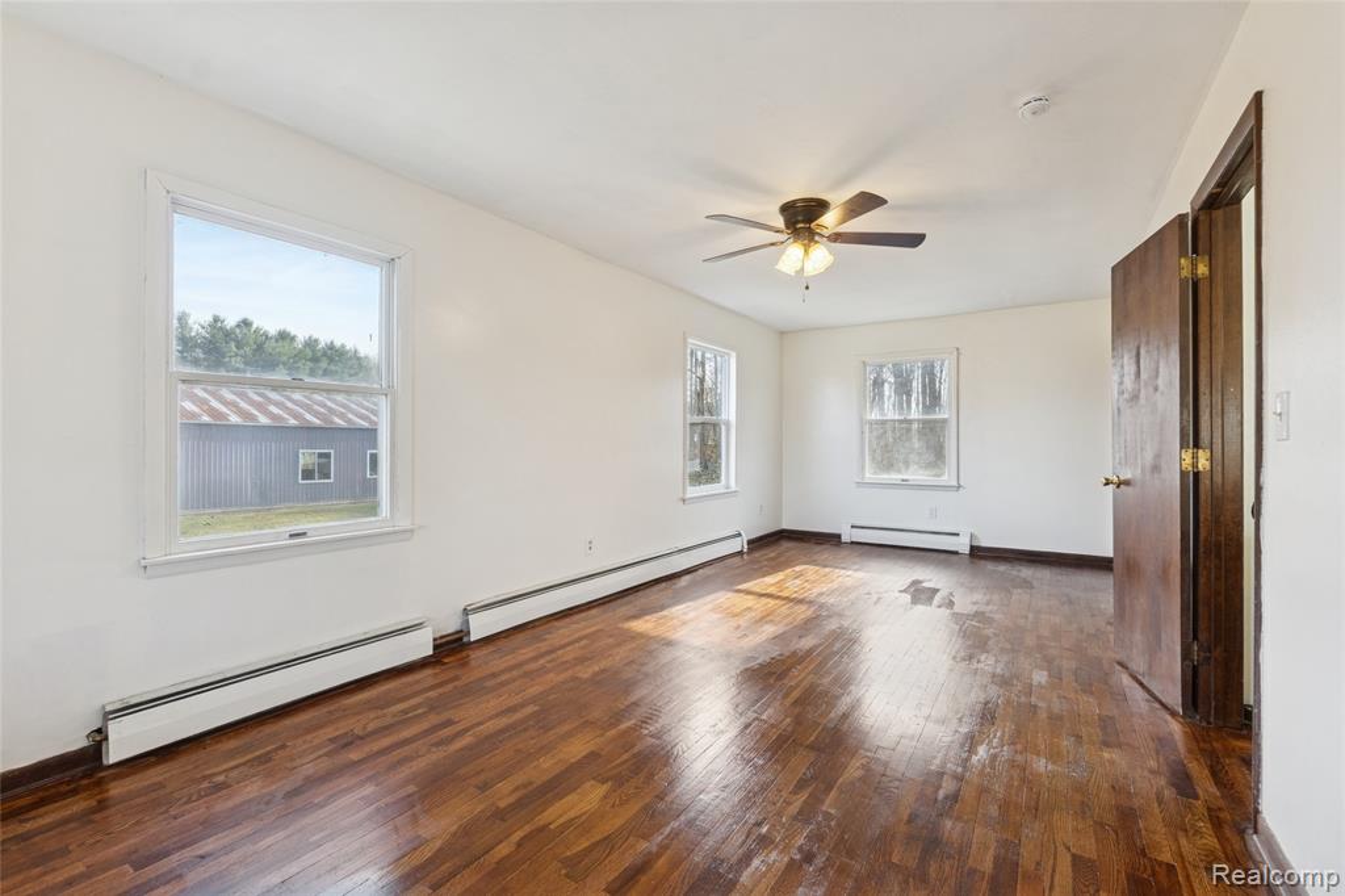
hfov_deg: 100.4
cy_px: 448
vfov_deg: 77.3
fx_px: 560
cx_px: 672
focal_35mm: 15
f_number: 8
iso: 400
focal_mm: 10
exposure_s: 1/25
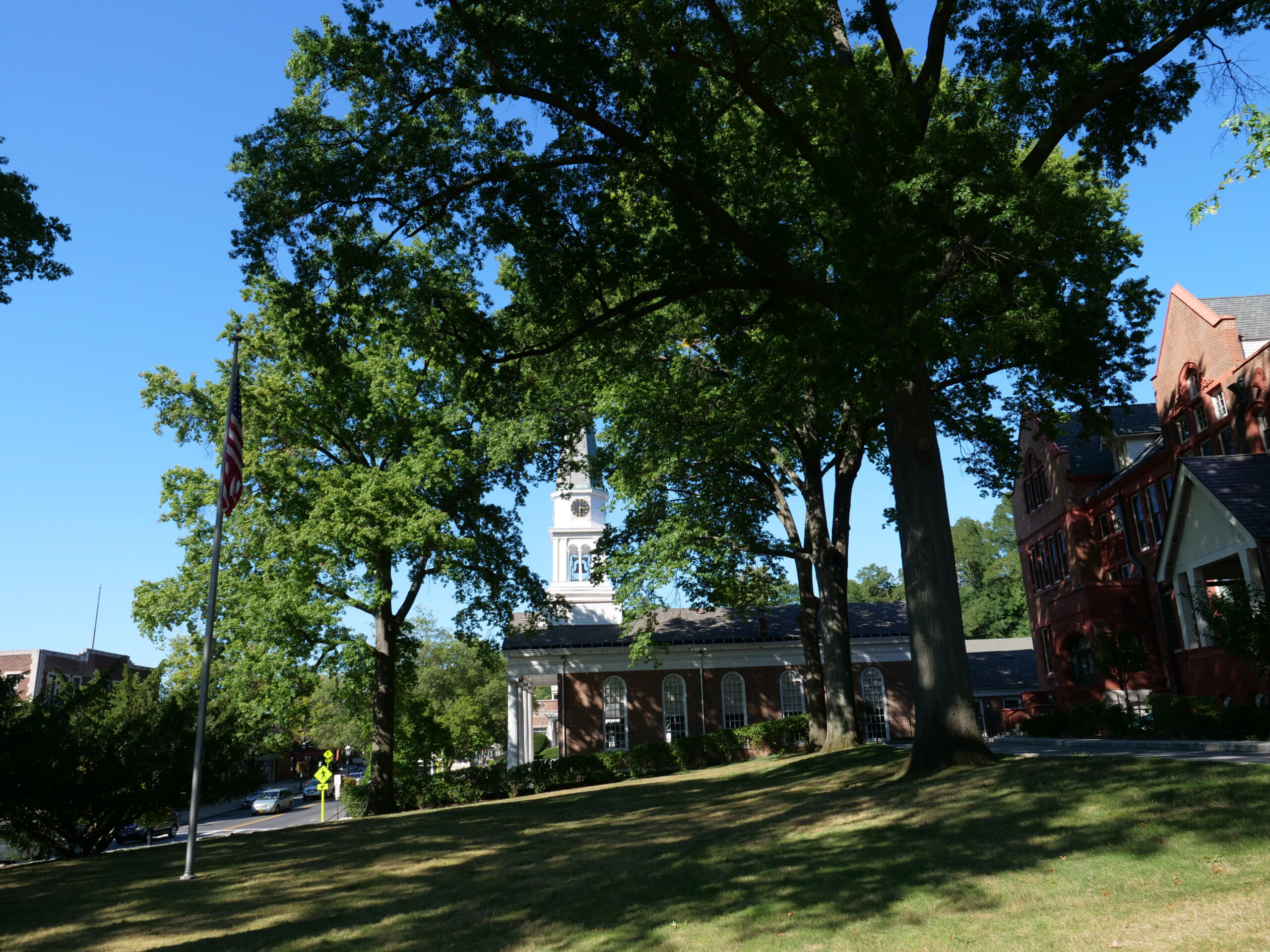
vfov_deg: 56.8
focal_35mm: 24
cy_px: 476
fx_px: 881
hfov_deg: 71.6
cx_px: 635
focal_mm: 12
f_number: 5.6
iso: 200
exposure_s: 1/500
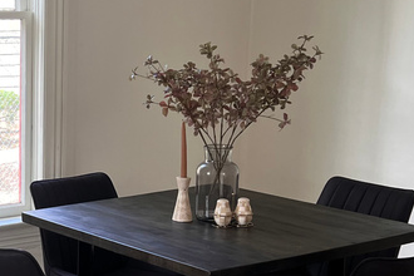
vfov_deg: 16.2
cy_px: 212
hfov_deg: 23.1
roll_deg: +0.5
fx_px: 966
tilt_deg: -10.9
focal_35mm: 84
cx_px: -10
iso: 125
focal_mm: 5.7
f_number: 1.5
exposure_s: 1/121
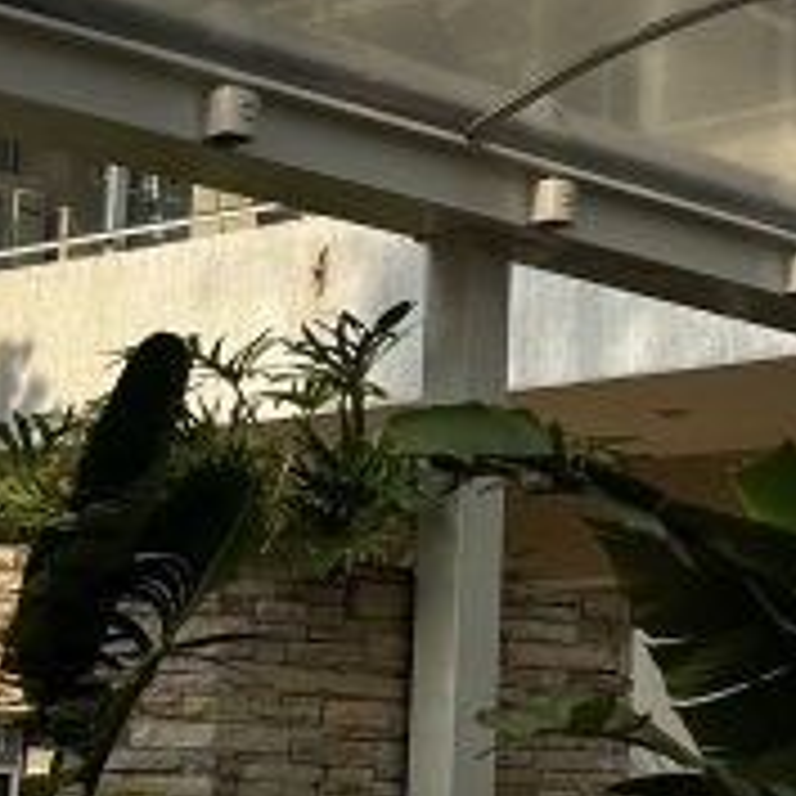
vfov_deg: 23.7
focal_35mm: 72
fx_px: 1873
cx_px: 652
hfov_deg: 23.6
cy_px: 198
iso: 80
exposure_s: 1/3717
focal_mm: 6.86
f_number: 1.78
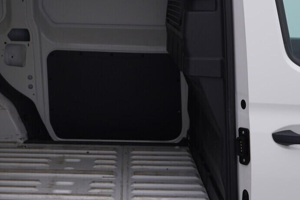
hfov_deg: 26.7
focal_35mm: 75
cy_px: 85
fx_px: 625
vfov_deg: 18.2
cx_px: 80
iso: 125
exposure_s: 1/100
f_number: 4.5
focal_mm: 24
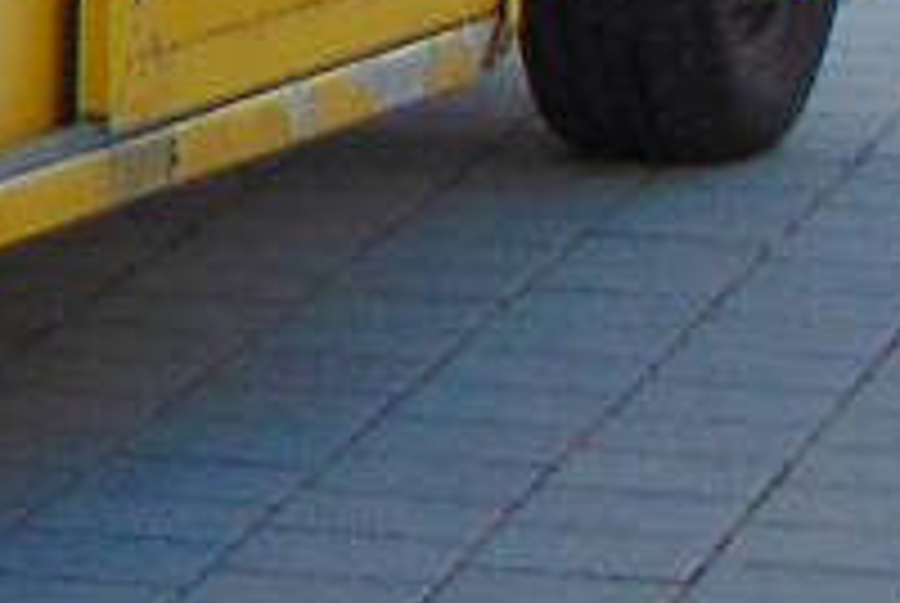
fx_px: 8738
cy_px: -1184
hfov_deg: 5.5
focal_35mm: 349
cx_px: -1809
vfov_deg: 3.8
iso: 80
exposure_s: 1/250
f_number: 3.3
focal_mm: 7.6
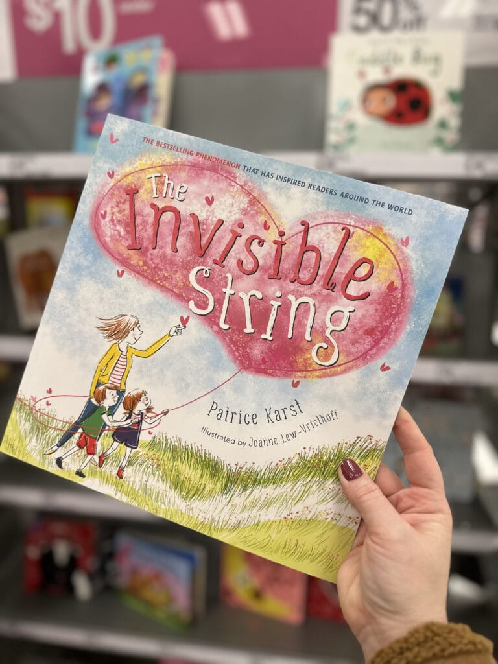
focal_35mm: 24
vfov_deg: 71.6
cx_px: 249
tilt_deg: -15.7
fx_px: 460
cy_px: 332
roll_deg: -1.2
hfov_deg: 56.8
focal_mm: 6.86
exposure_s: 1/121
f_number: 1.78
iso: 160
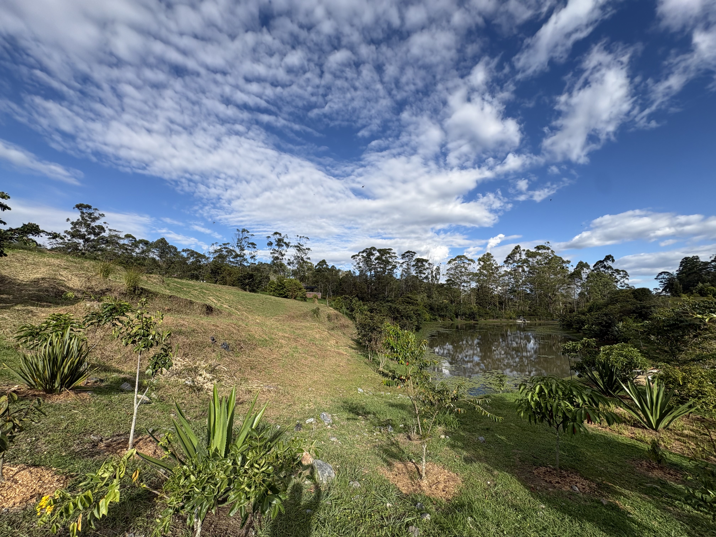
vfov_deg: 85.7
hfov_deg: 102.1
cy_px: 268
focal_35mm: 14
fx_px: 290
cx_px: 358
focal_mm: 2.22
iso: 50
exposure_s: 1/1976
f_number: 2.2
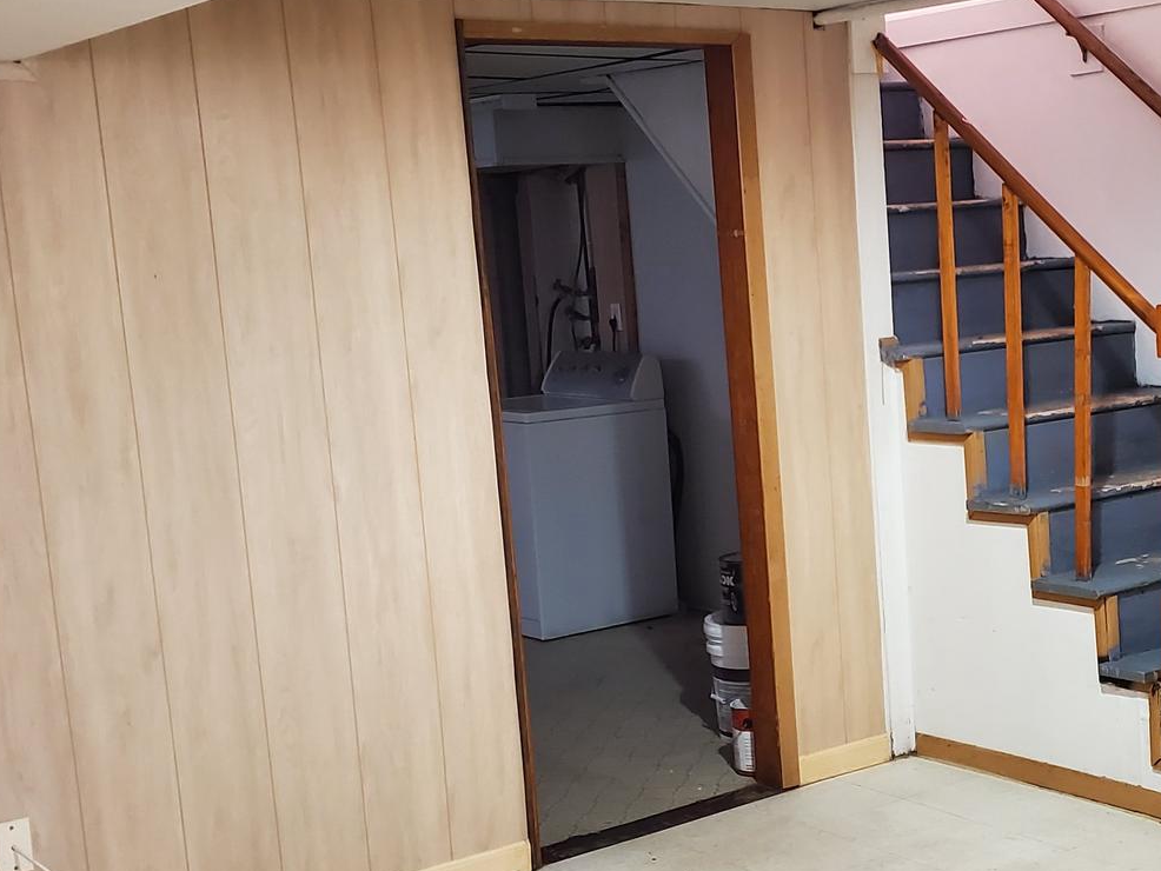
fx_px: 1812
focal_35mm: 54
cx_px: 889
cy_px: 539
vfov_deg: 27.0
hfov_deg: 34.7
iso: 320
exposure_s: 1/39
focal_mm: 4.3
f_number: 1.5
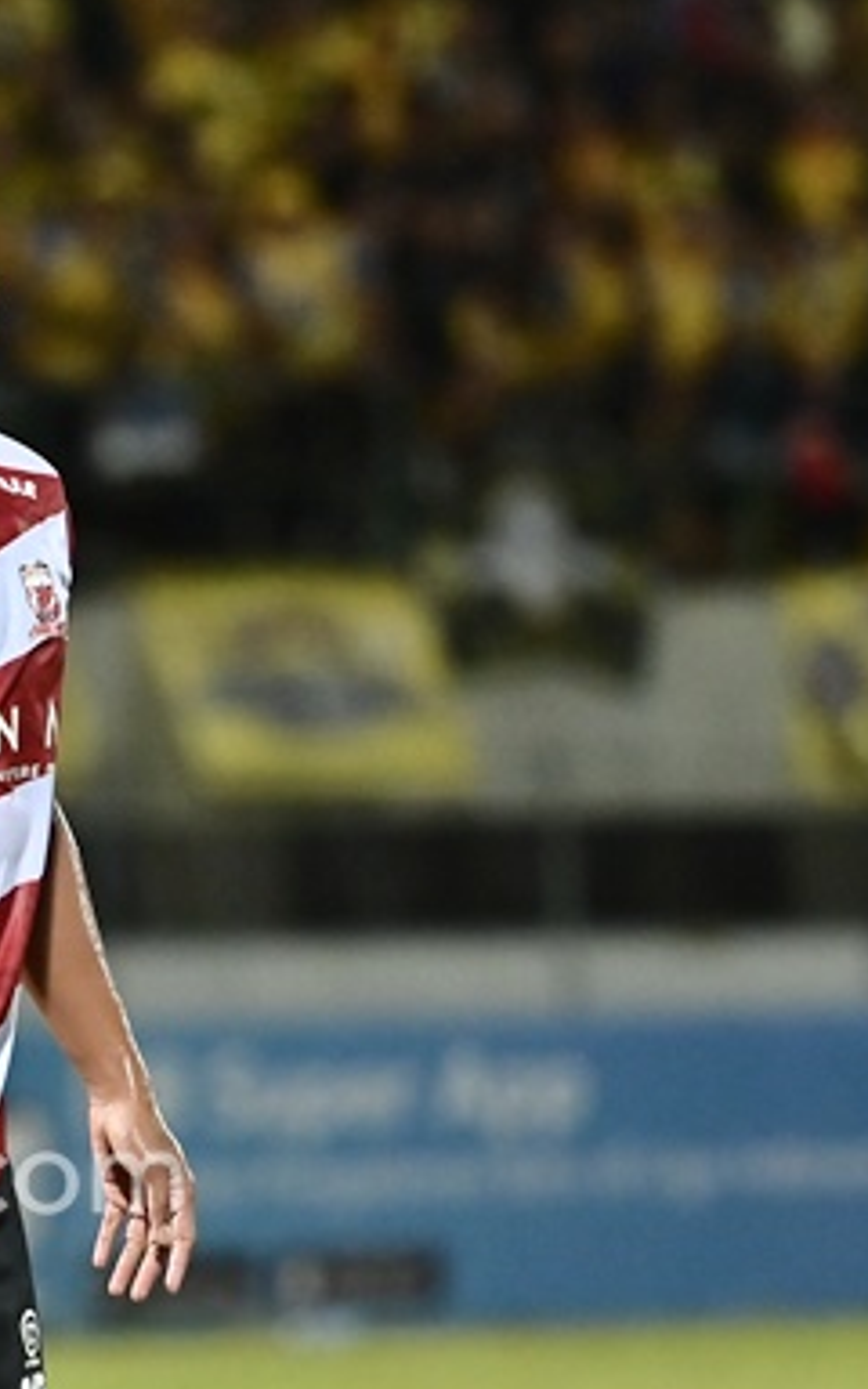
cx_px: -553
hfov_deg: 2.5
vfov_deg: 4.0
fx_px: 20098
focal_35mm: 531
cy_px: 1181
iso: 2000
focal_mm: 200
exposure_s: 1/1250
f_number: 2.8
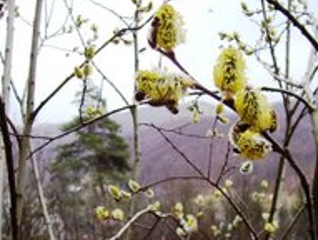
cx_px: 181
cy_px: 128
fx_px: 571
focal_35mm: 62
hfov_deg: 31.1
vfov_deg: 23.7
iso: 80
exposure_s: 1/500
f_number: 2.7
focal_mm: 5.6
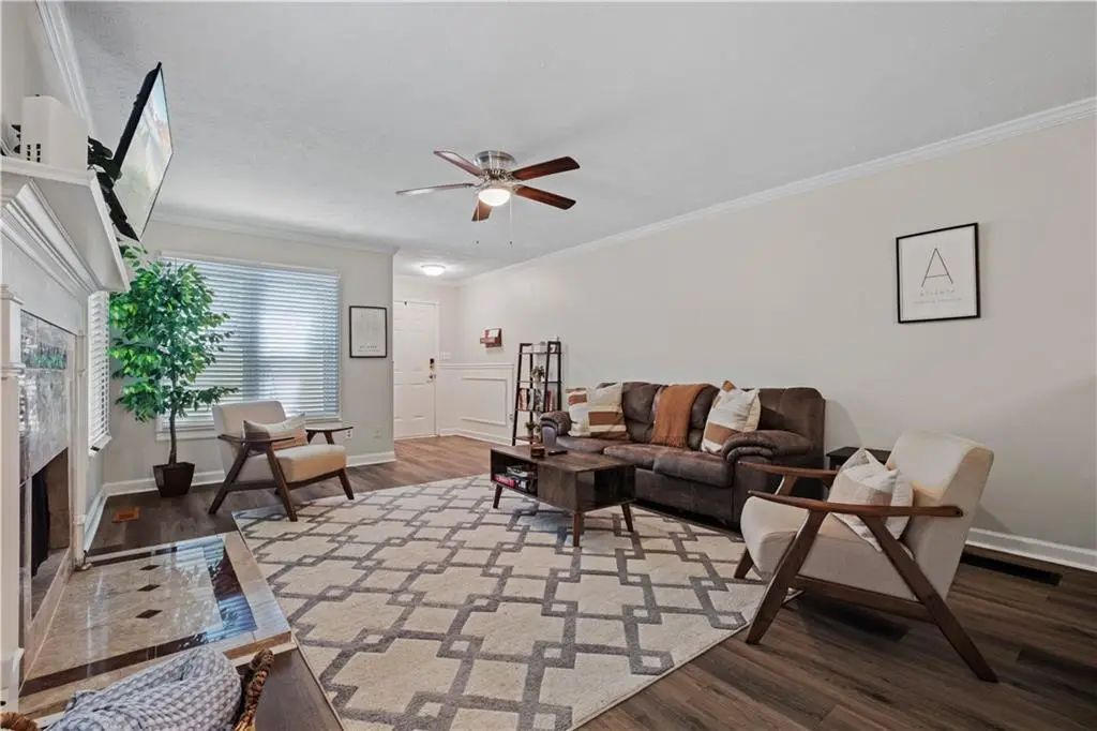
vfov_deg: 77.3
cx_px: 548
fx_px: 457
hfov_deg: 100.4
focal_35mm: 15
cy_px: 366
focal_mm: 10
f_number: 8
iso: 320
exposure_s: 3
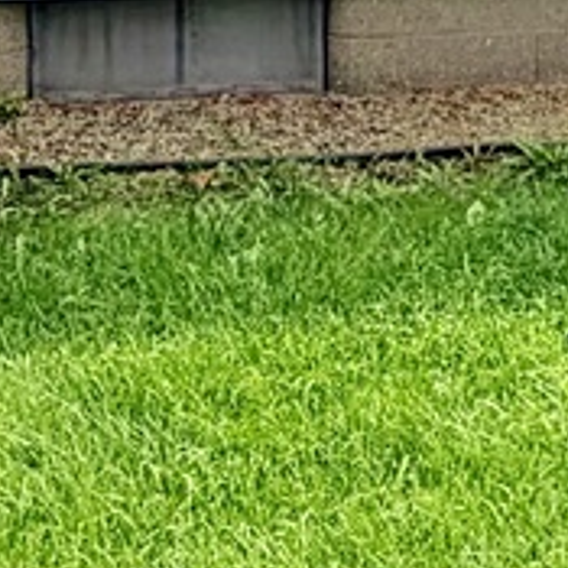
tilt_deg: +1.0
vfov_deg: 15.2
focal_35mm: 102
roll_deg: +0.0
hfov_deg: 15.8
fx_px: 1894
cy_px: -383
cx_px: 831
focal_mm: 2.22
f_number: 2.2
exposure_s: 1/1431
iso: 32
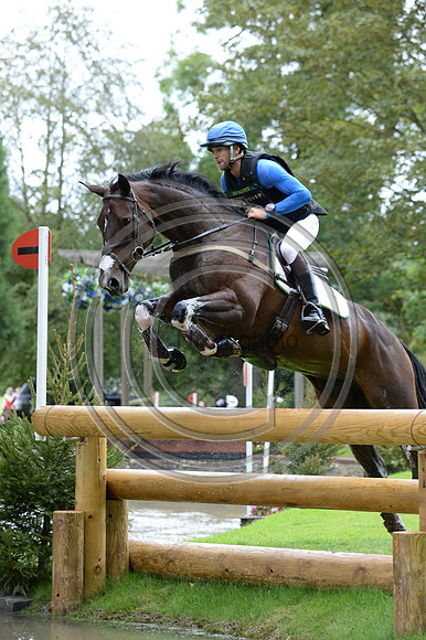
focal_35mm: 140
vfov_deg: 14.7
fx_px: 2488
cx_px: 213
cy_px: 320
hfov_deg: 9.8
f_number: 5.6
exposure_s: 1/800
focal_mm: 140
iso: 2000
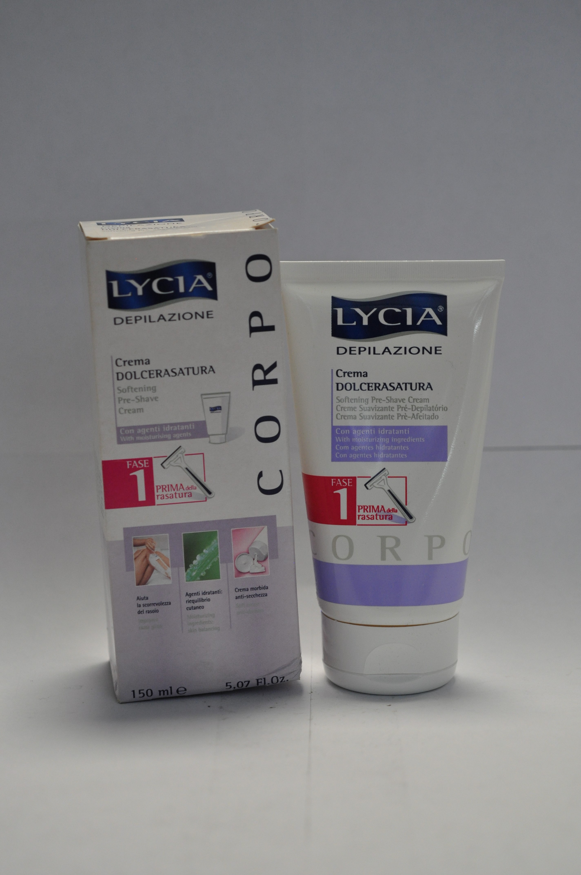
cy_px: 438
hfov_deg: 15.2
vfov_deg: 22.6
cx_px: 290
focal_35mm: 90
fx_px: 2184
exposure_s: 1/200
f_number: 3.5
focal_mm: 60
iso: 800
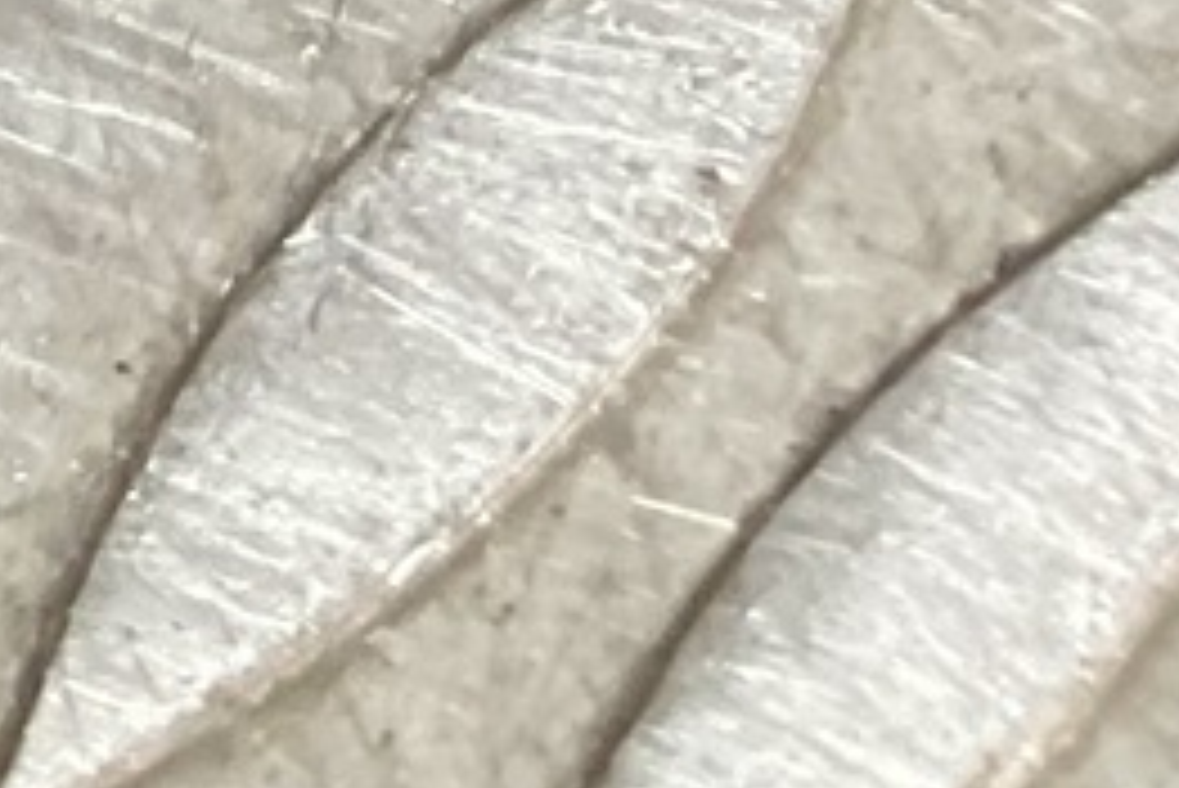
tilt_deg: -44.9
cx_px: -3280
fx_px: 7602
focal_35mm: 232
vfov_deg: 5.4
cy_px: -2094
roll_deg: +1.6
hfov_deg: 7.1
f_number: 1.8
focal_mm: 3
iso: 80
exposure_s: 1/50
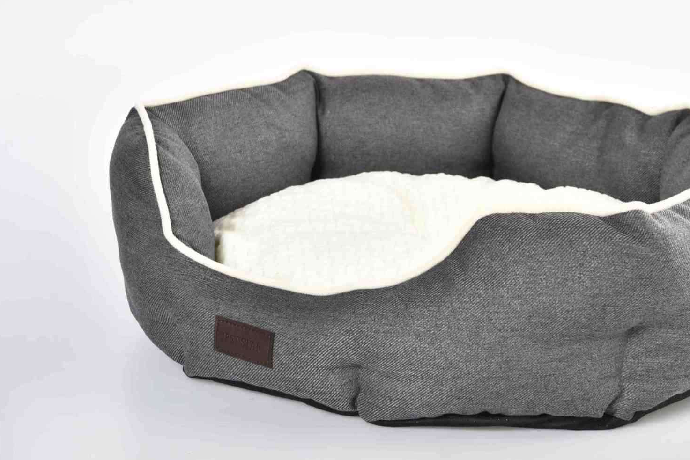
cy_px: 166
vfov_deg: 14.0
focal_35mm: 98
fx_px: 1879
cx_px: 443
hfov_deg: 20.8
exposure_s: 1/125
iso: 320
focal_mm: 70
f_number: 9
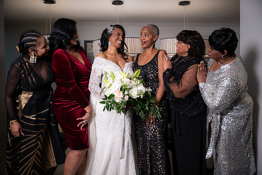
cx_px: 131
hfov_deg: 49.6
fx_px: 284
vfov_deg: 34.2
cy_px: 88
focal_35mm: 39
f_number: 2.8
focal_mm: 39
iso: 500
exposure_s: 1/250
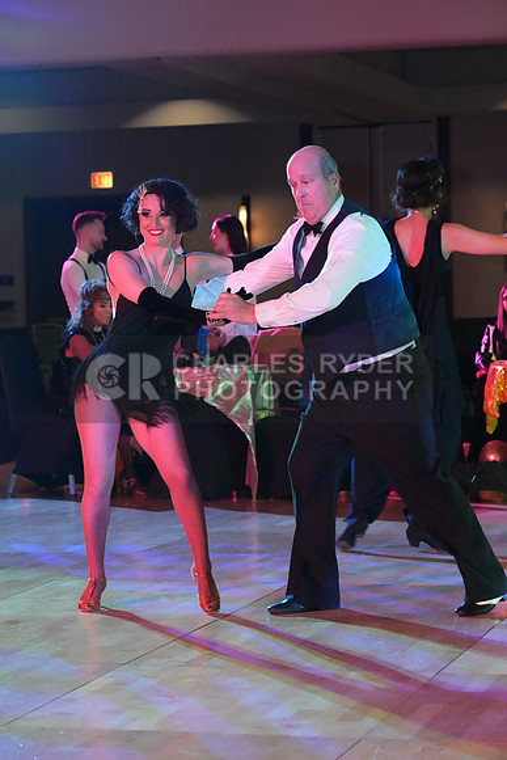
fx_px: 2217
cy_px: 380
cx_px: 254
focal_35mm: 105
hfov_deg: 13.0
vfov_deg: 19.5
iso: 10000
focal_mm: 105
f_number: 6.3
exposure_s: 1/250
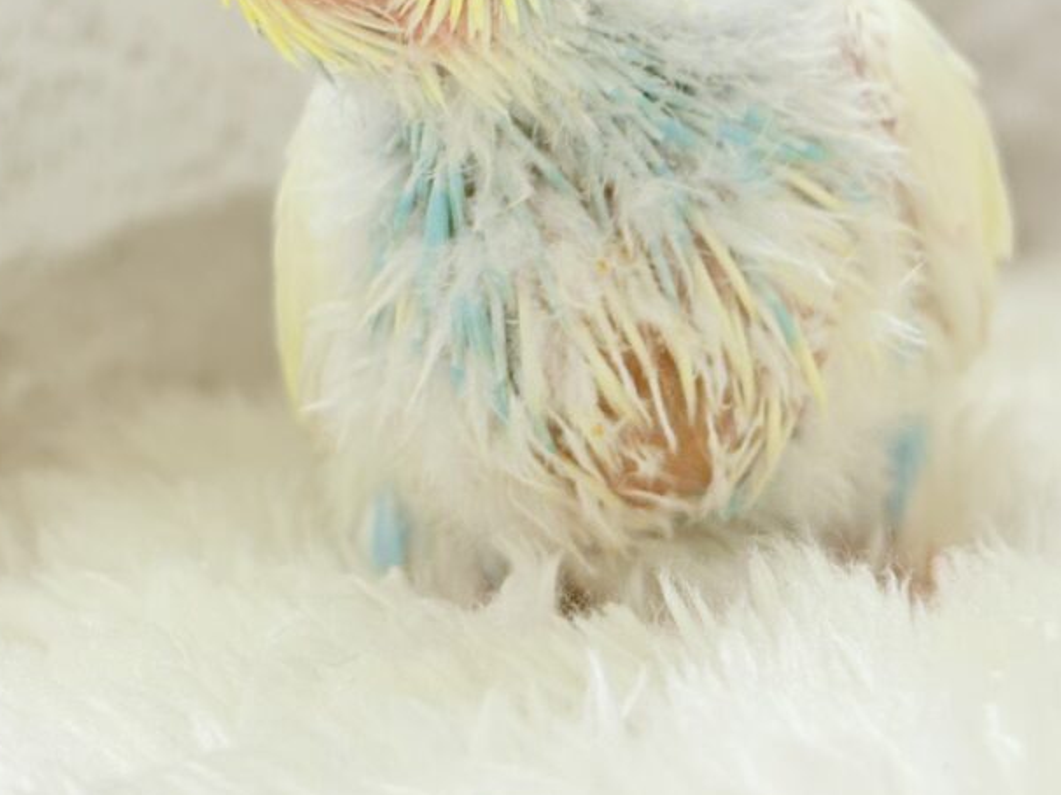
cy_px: 149
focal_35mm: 103
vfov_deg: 14.3
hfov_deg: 19.1
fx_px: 3156
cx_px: 576
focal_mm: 5.96
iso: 64
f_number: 1.6
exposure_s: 1/100
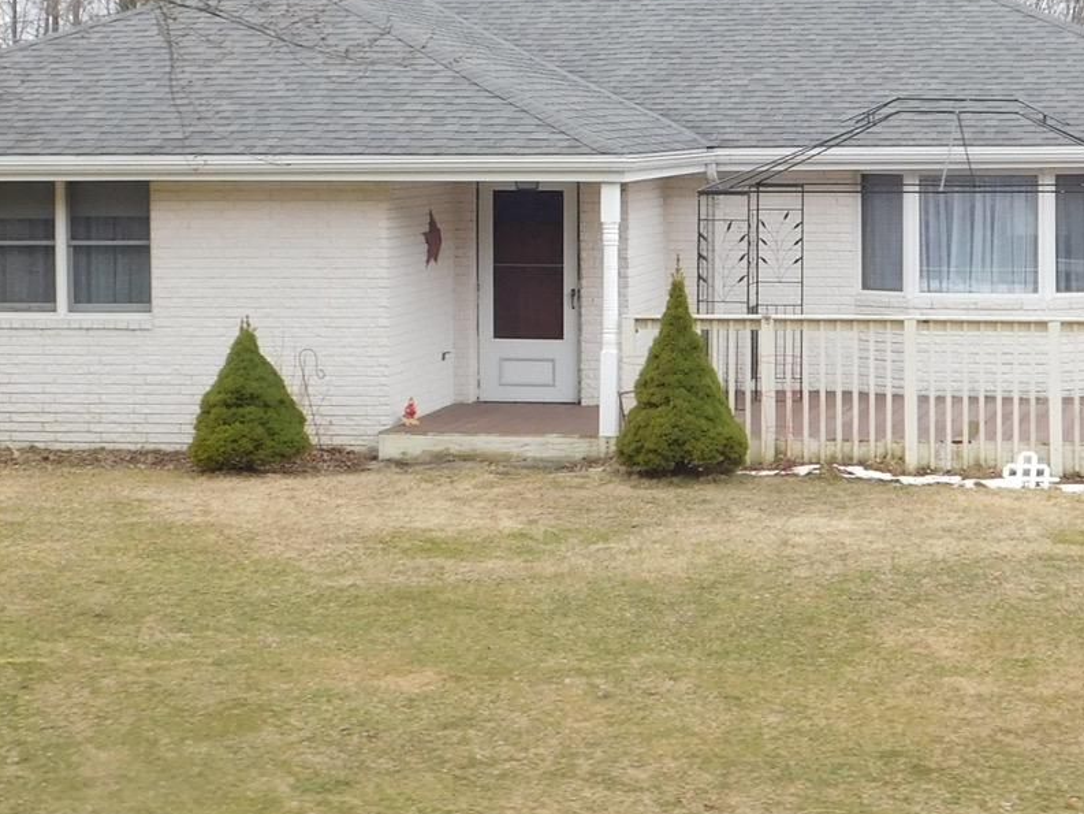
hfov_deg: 21.0
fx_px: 2913
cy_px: 178
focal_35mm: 93
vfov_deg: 15.8
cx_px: 696
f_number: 3.5
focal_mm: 6.3
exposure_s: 1/160
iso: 125
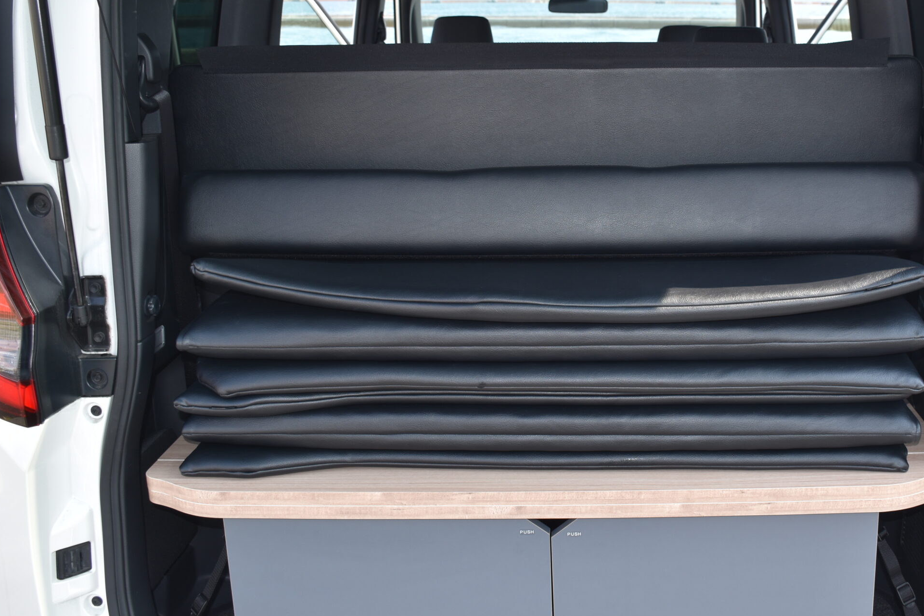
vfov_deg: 33.3
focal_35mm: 40
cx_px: 609
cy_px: 236
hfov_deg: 47.7
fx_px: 1027
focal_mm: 20
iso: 100
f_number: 5.6
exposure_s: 1/160
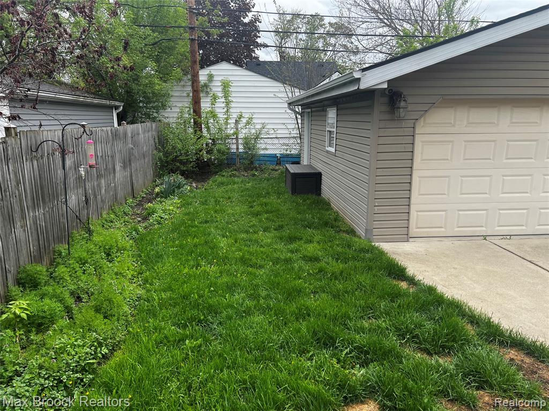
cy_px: 206
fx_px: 412
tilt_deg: -11.8
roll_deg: +1.3
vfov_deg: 53.1
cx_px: 274
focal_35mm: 26
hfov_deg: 67.3
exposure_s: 1/982
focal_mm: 5.7
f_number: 1.5
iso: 50
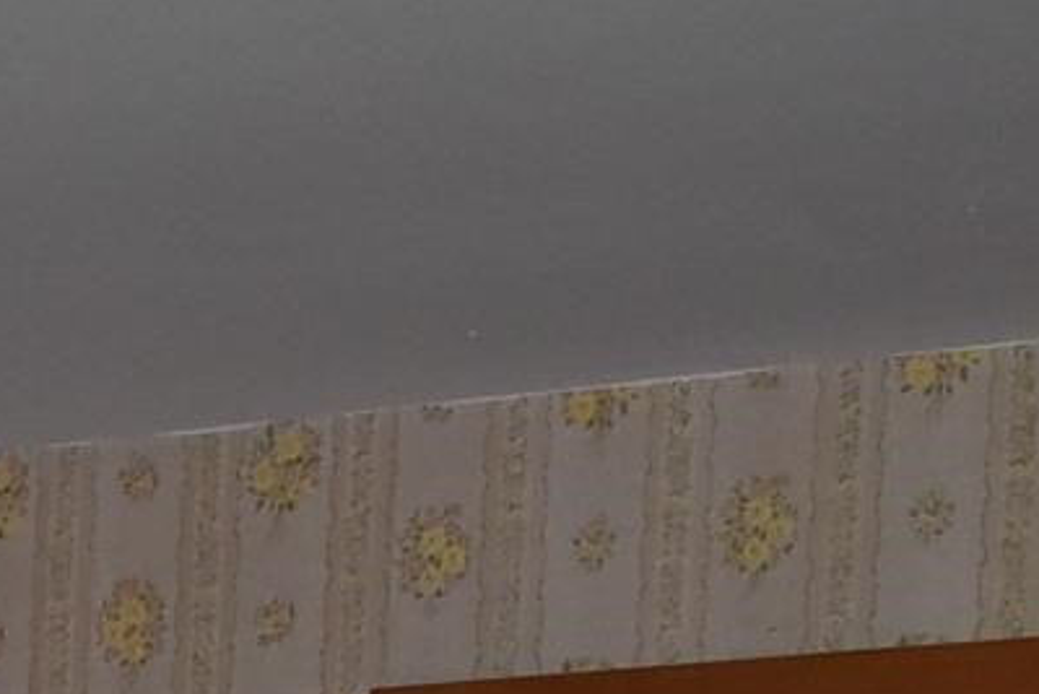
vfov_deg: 6.1
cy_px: 2285
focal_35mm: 202
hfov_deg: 9.7
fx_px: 5832
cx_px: -844
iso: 800
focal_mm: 18
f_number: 3.5
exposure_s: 1/125
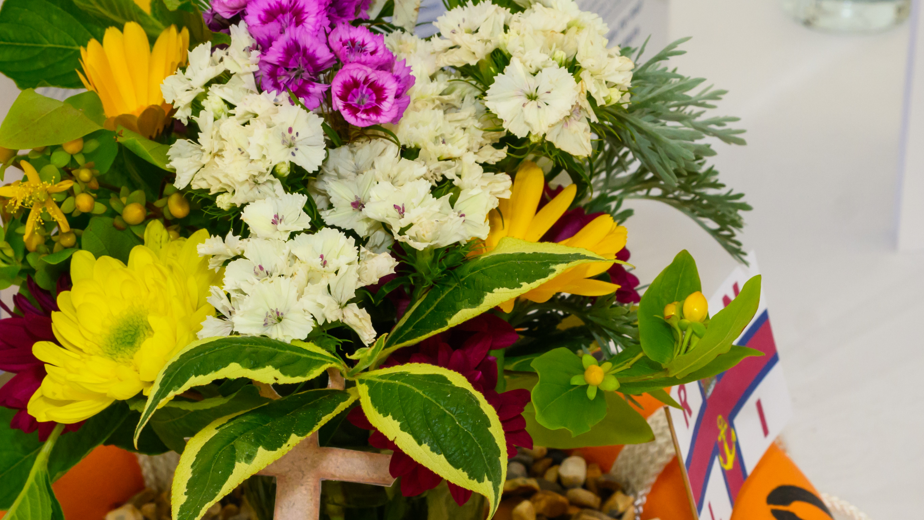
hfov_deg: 15.4
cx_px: 525
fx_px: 3406
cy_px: 442
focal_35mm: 139
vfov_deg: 8.7
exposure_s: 1/60
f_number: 8
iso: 800
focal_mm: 45
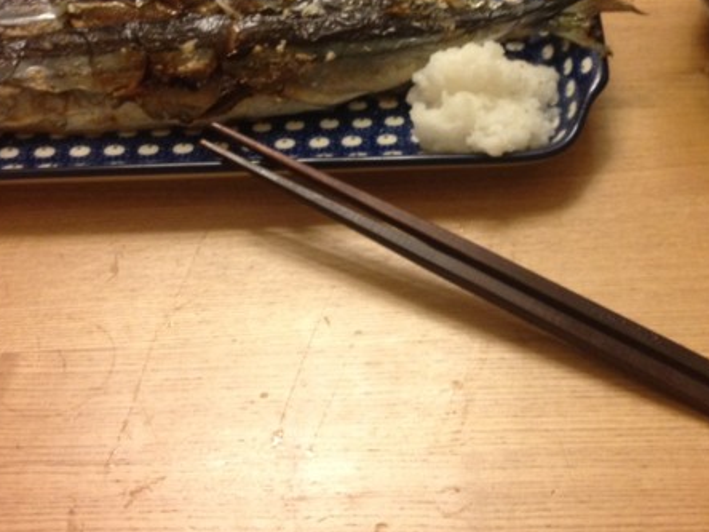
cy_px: 123
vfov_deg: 23.0
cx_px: 436
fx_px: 1290
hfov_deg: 30.6
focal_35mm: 63
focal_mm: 4.28
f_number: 2.4
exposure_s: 1/20
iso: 200
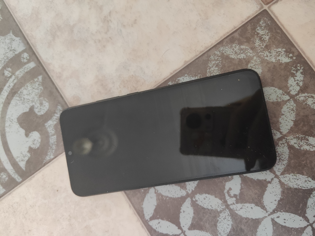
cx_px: 158
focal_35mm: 23
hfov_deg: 73.9
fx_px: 209
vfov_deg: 58.9
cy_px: 118
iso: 948
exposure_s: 1/33.3
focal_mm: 5.4
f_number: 1.8
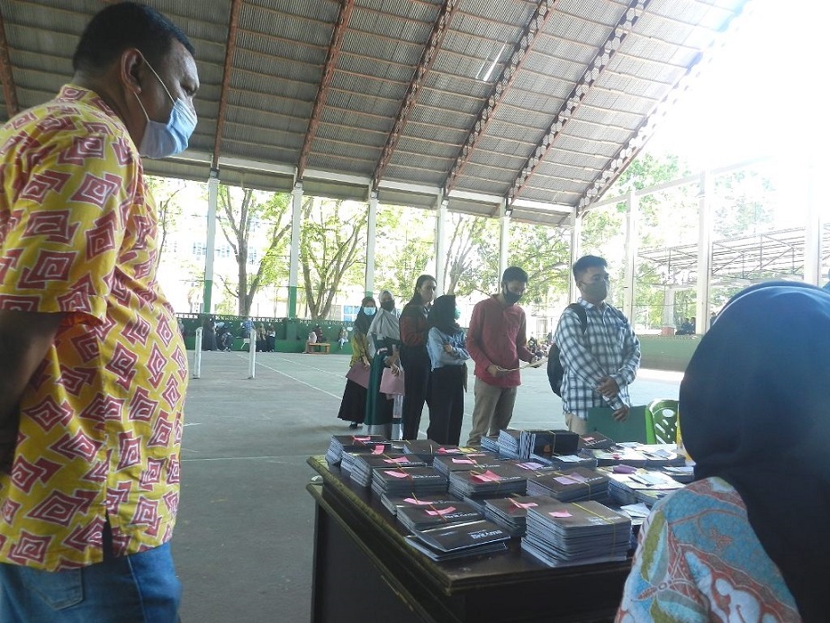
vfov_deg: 54.9
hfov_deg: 69.4
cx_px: 415
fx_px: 600
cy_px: 312
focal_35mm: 25
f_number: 3.5
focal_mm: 4.5
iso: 160
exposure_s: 1/60
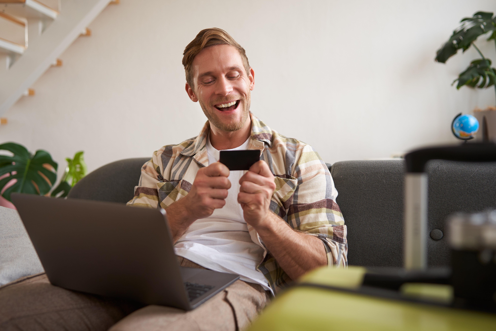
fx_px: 482
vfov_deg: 37.9
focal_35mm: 35
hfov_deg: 54.4
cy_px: 166
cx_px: 248
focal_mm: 35
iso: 200
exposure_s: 1/100
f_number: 2
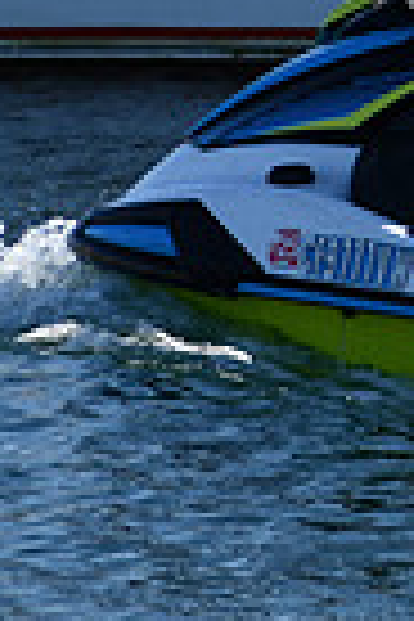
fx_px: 14661
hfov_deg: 1.6
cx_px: 932
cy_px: -223
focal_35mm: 850
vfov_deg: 2.4
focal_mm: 135
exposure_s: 1/1250
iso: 200
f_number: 6.3
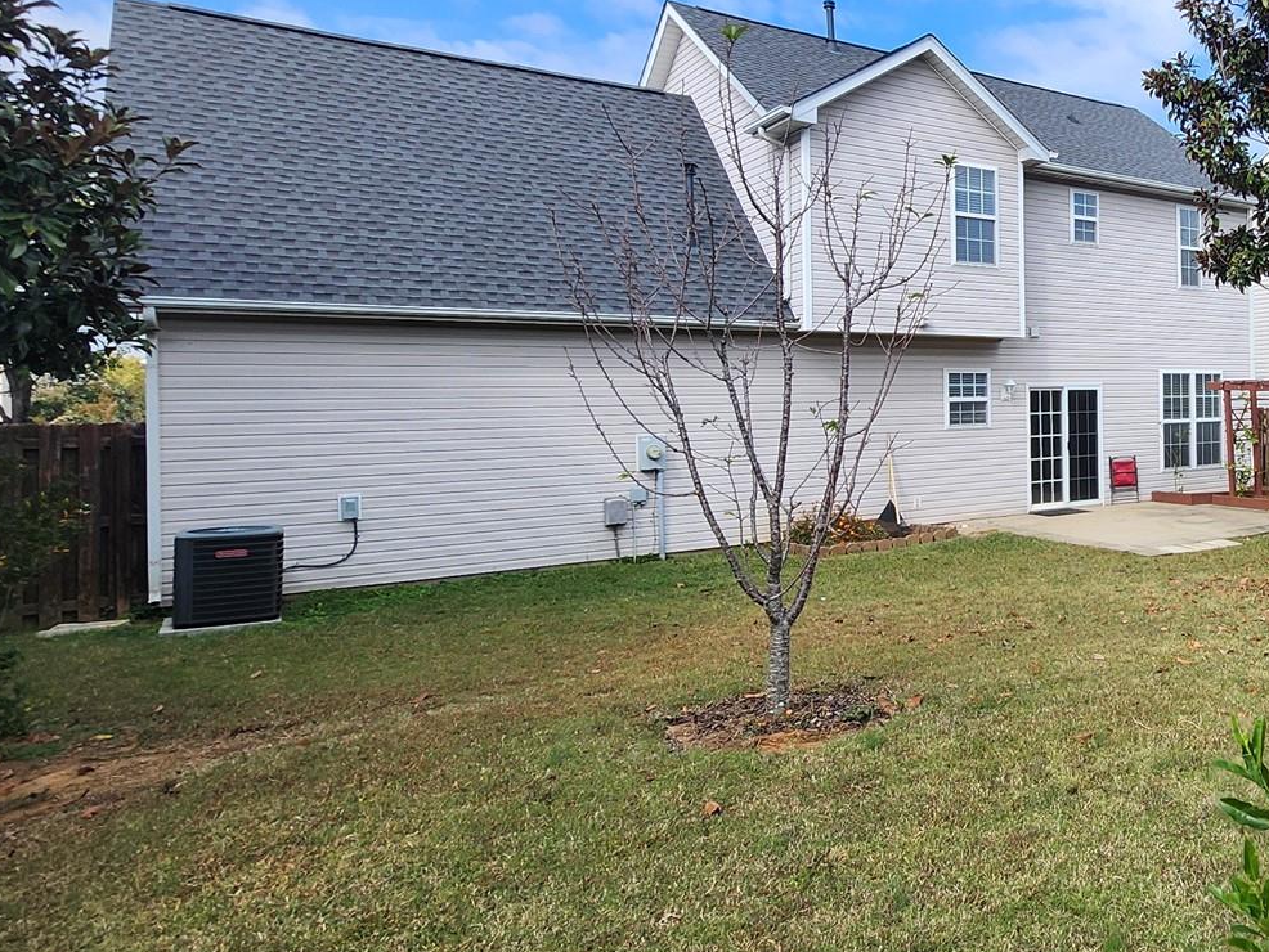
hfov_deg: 56.4
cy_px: 389
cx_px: 1140
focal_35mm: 27
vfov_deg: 51.1
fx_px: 990
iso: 40
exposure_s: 1/976
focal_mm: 1.74
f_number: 2.2
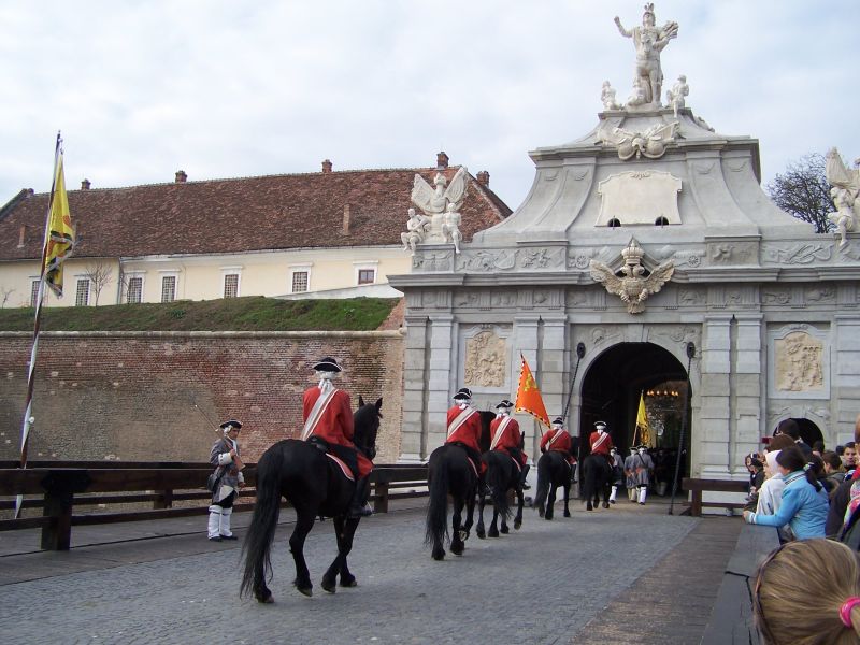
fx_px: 944
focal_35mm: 38
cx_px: 430
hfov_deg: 49.0
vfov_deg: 37.7
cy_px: 322
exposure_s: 1/750
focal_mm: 6.3
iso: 80
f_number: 2.8
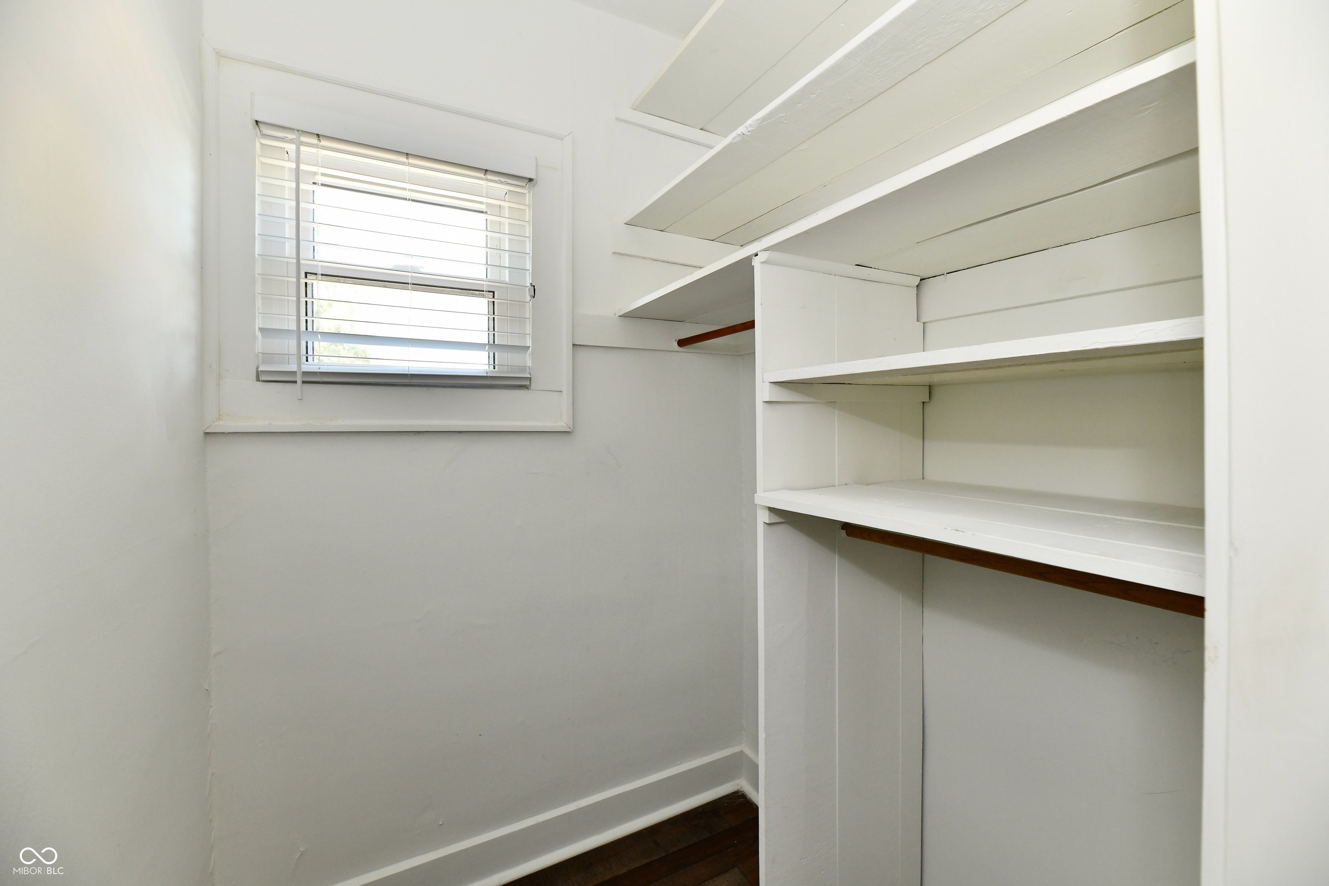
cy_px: 443
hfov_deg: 104.3
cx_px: 664
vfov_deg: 81.2
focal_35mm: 14
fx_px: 517
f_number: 6.3
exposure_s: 1/60
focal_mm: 14
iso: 640
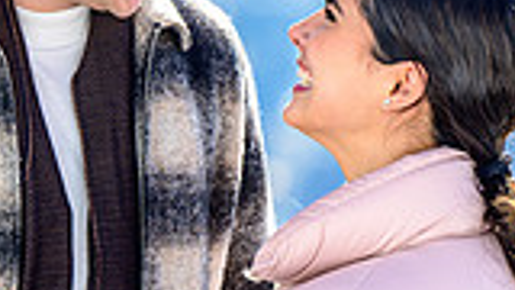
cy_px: 313
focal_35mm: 513
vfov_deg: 2.4
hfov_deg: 4.2
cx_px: 74
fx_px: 7005
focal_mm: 135
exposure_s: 1/1000
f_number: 3.2
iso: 100
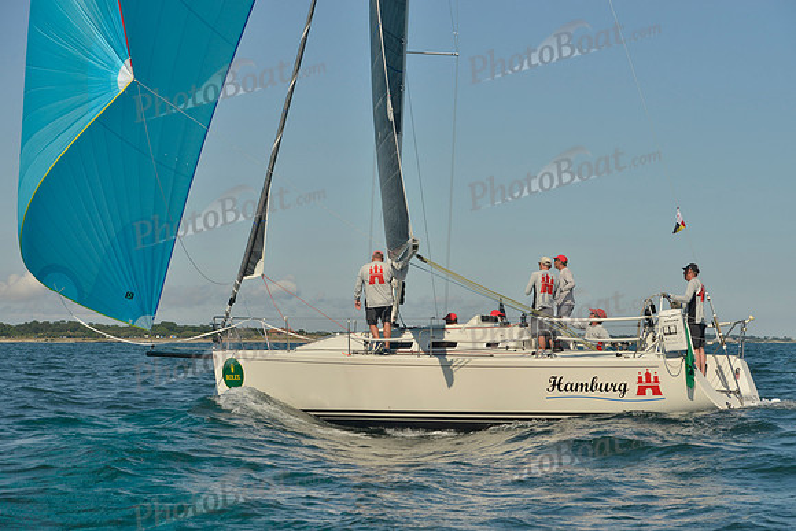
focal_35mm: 70
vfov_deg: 19.5
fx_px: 1548
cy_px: 266
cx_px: 398
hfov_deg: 28.8
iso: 400
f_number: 9
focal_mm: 70
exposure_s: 1/1250
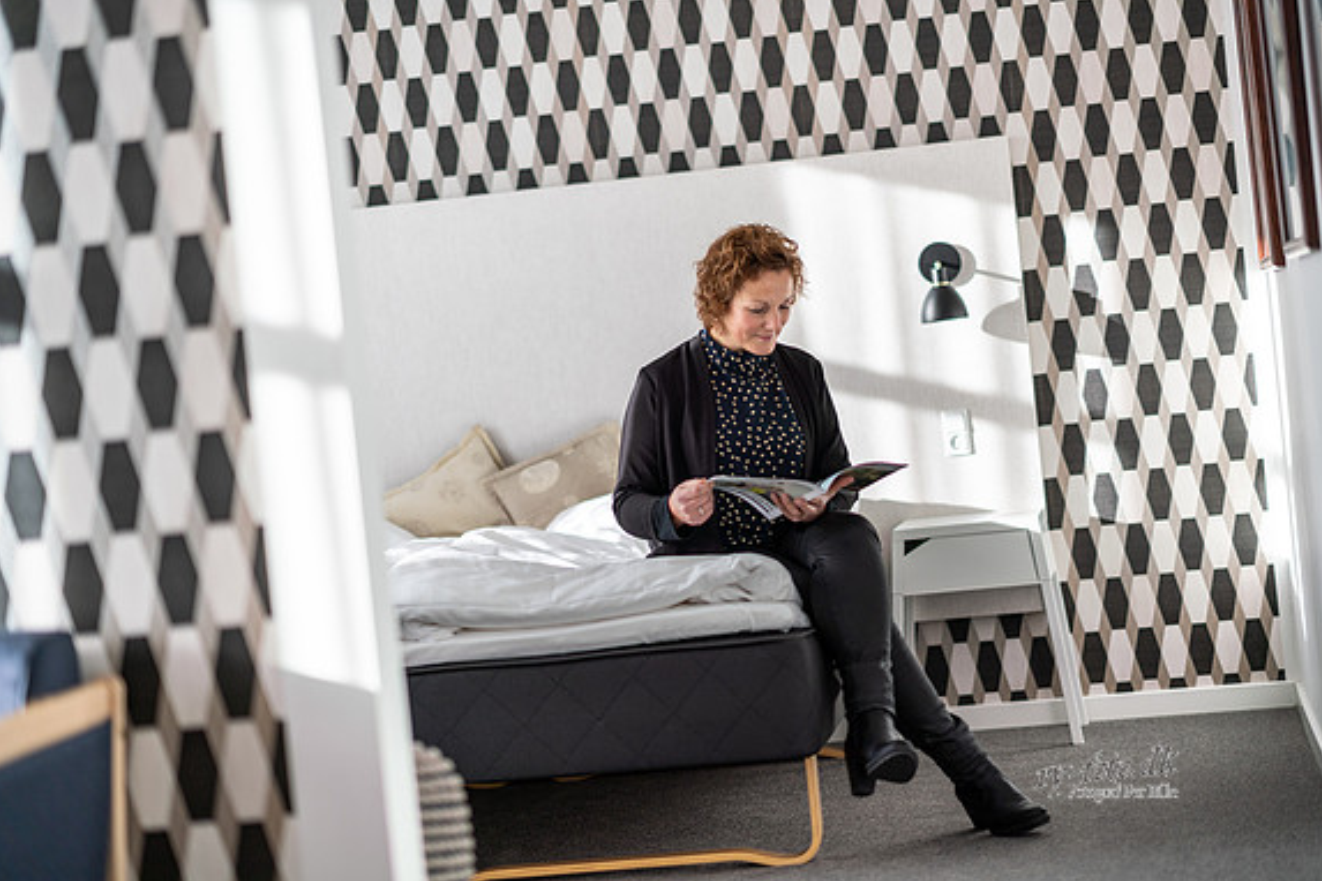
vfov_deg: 15.9
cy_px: 442
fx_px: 3158
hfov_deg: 23.6
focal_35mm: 86
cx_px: 664
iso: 100
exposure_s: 1/1000
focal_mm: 85
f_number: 1.4
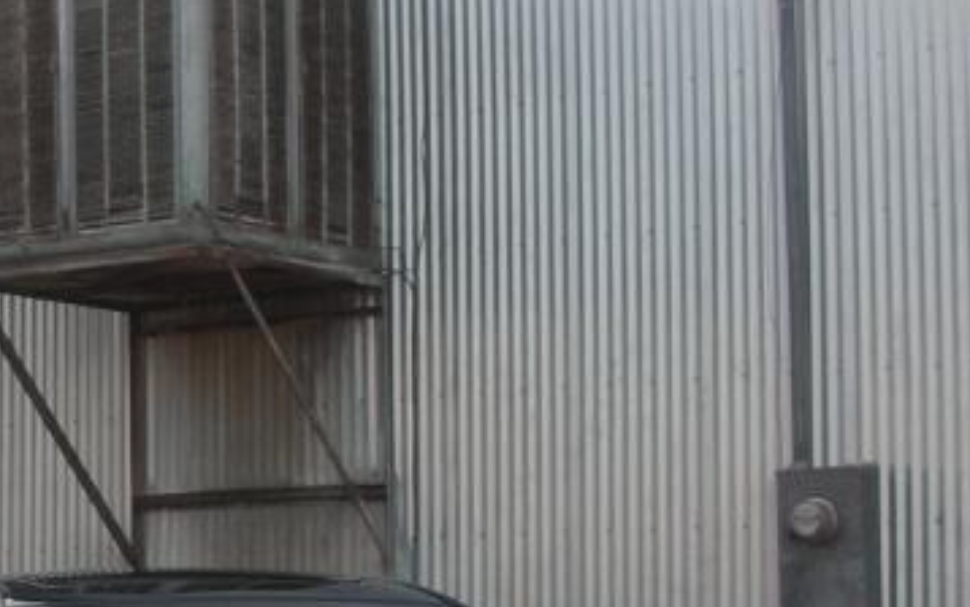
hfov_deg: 18.4
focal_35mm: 106
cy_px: 507
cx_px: -247
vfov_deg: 12.3
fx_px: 2803
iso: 50
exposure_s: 1/115
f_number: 3
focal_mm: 5.8
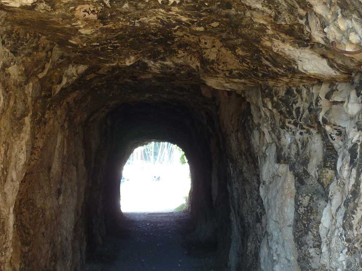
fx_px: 638
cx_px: 139
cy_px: 175
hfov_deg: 31.6
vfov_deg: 24.0
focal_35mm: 61
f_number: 3.6
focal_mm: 6.1
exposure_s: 1/30
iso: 100
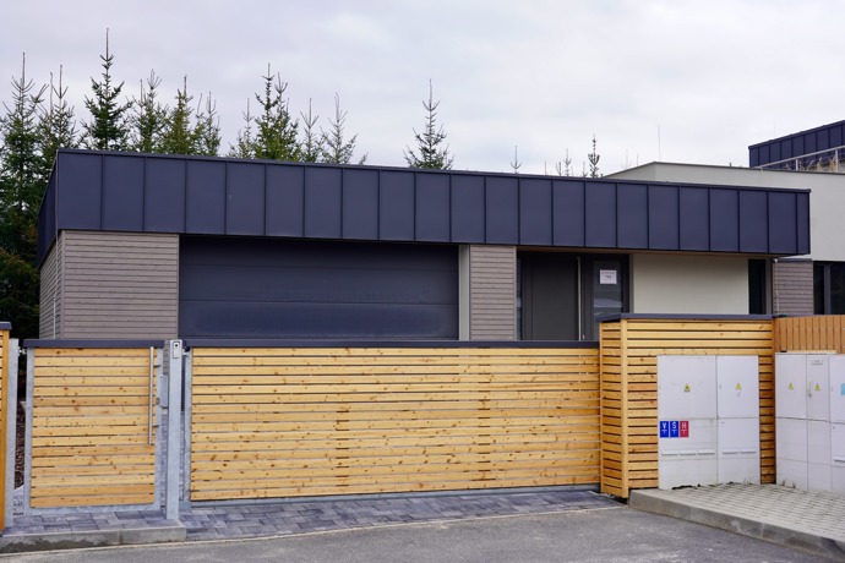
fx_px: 1127
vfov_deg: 28.1
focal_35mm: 48
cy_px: 282
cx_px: 422
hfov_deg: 41.1
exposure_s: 1/100
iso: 100
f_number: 6.3
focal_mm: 48
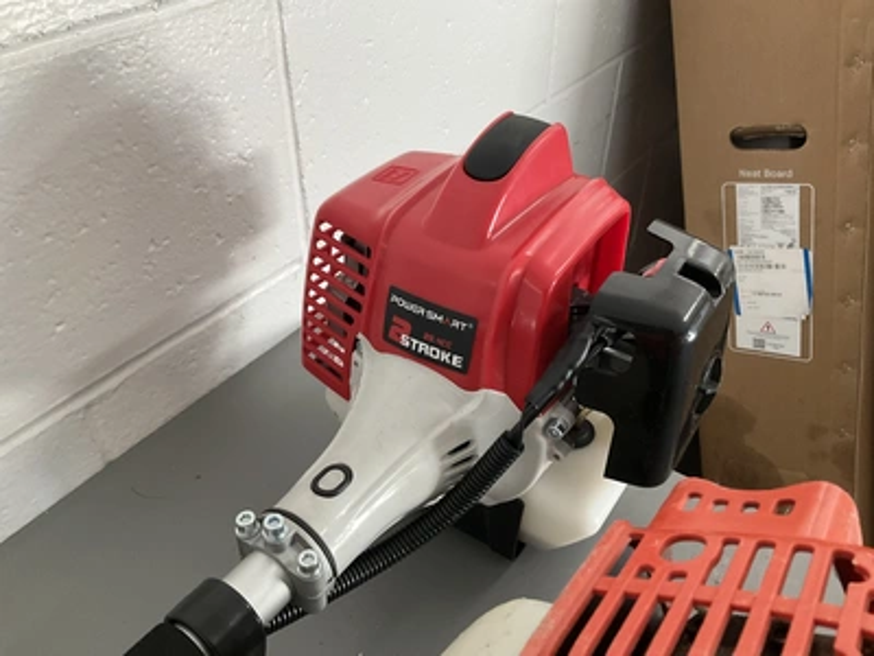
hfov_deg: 61.7
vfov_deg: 48.2
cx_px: 437
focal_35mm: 29
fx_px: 732
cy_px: 328
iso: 125
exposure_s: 1/60
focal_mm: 3
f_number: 1.8
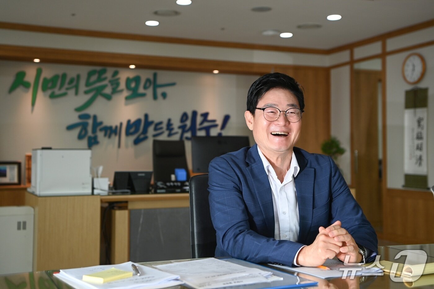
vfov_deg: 28.1
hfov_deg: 41.1
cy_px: 144
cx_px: 217
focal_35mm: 48
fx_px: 579
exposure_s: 1/250
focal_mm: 48
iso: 250
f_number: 3.5
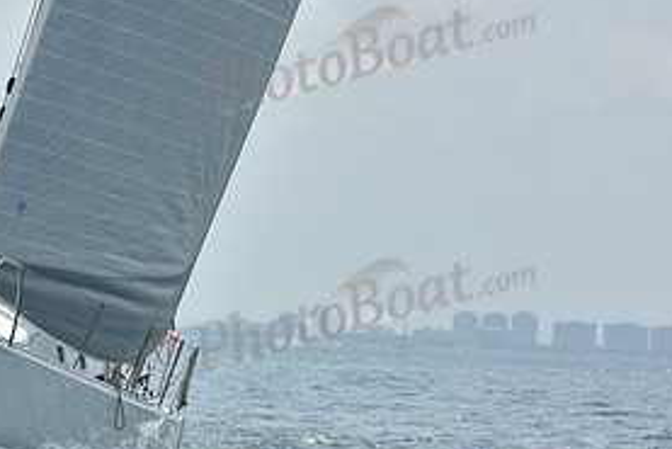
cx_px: 70
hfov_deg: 4.9
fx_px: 7825
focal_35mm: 419
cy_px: 217
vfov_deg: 3.3
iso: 250
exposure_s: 1/1250
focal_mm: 200
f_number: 9
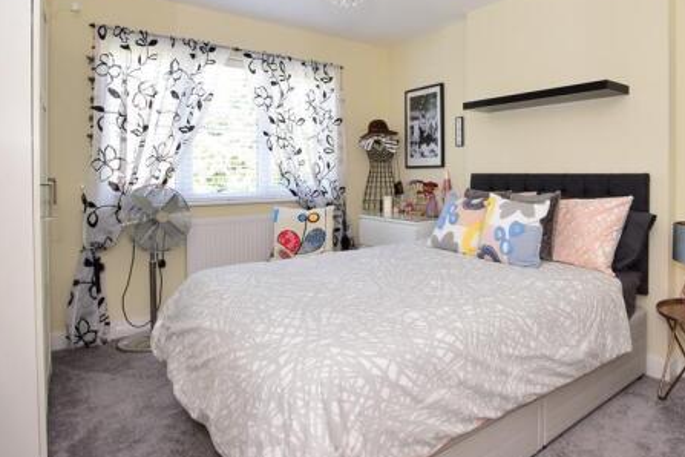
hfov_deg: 75.8
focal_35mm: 22
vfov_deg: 56.4
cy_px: 165
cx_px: 463
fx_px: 419
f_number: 10
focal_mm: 10
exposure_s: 1/10
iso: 400
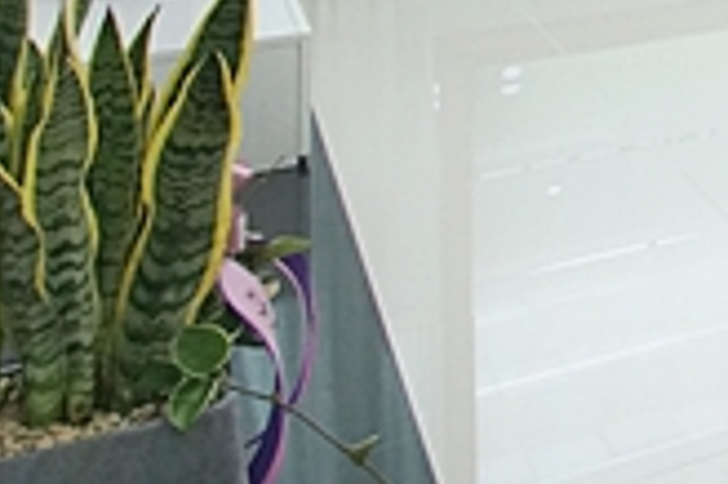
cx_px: 1554
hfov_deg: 16.8
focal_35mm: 80
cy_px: -413
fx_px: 1625
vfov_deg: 14.6
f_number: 7.1
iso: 800
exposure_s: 1/60
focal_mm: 11
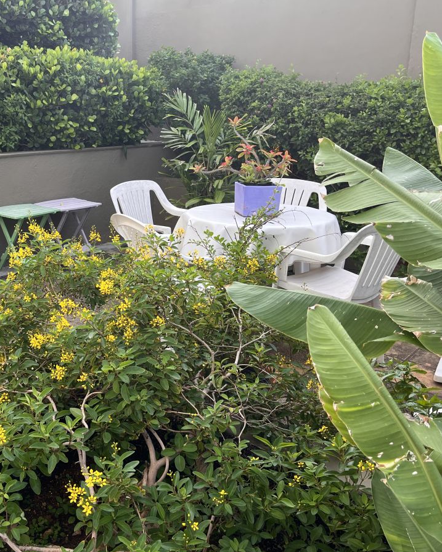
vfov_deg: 52.8
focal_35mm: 34
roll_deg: +1.0
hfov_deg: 41.9
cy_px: 276
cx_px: 103
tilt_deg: -16.6
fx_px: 556
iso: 50
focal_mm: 5.1
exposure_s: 1/705
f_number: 1.6
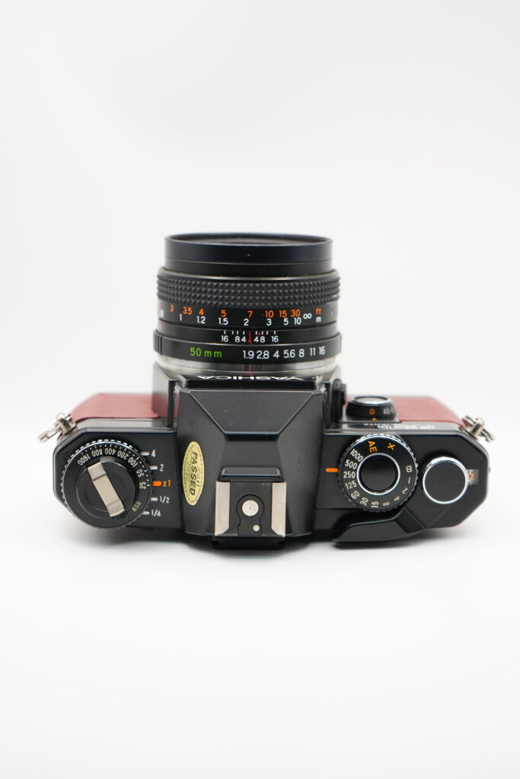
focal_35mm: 65
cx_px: 260
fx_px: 1408
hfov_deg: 20.9
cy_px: 390
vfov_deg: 31.0
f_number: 5.6
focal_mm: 65
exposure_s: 1/250
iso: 2000
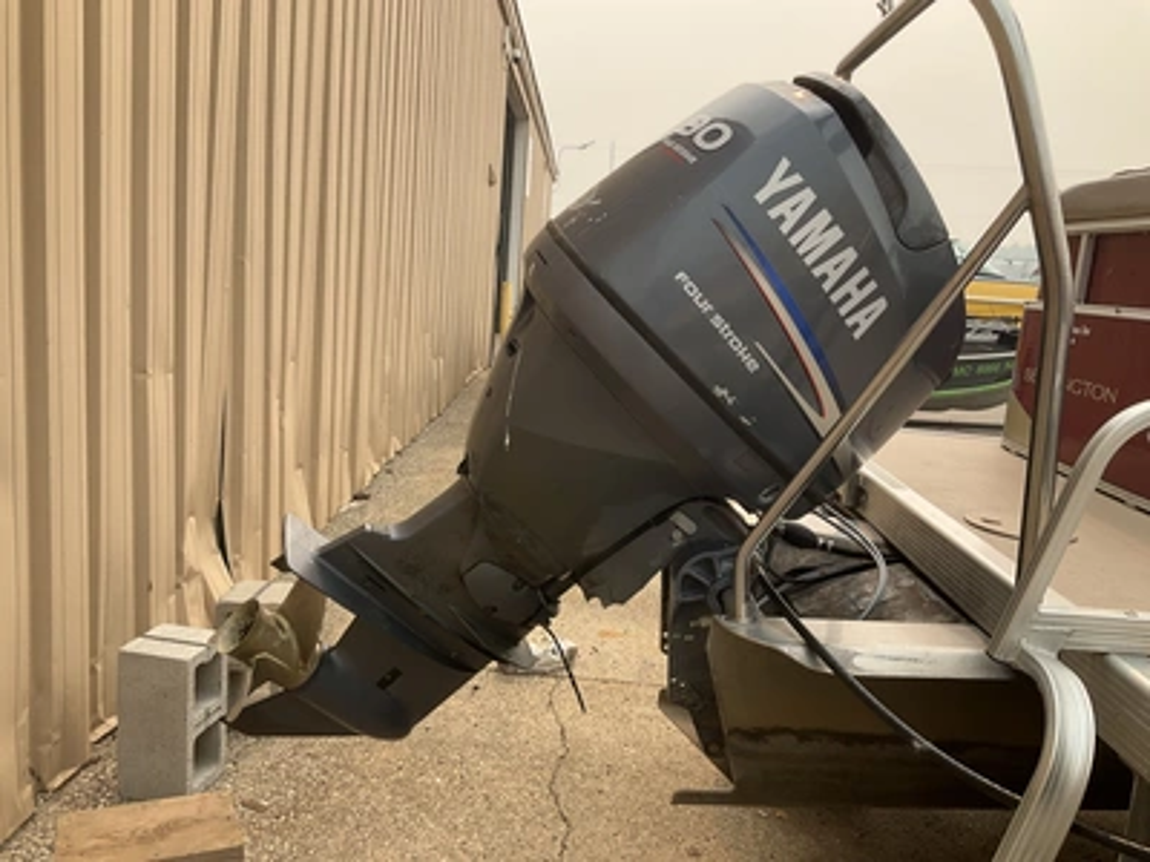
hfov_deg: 61.7
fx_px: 963
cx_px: 575
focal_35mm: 29
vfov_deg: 48.2
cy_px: 431
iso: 25
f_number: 1.8
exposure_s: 1/749
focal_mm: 3
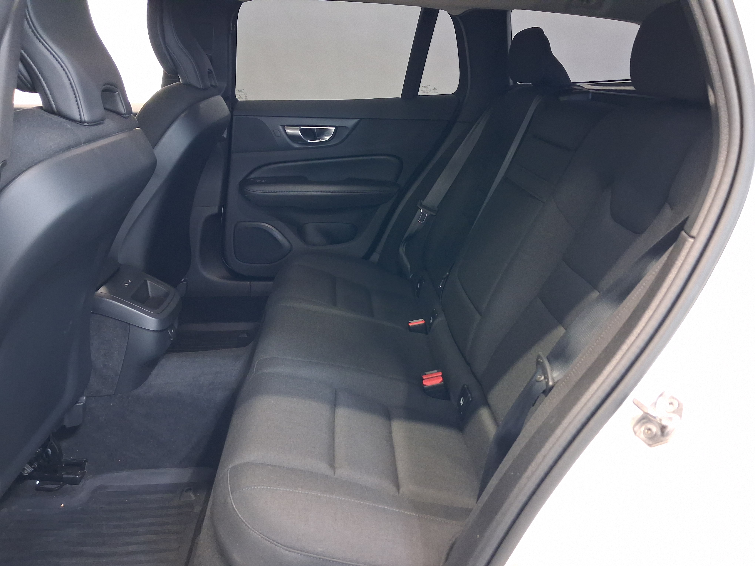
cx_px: 378
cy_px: 283
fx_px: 589
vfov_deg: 51.4
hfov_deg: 65.3
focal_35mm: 27
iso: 640
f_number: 1.8
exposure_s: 1/25
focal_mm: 4
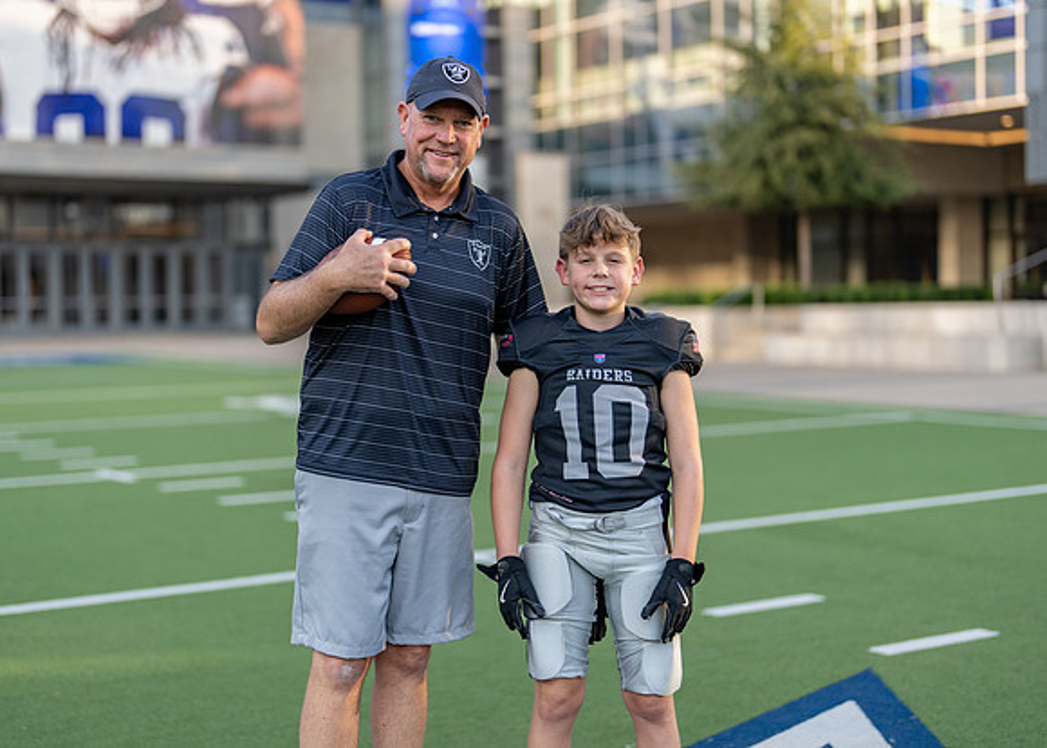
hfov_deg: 34.0
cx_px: 484
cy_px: 359
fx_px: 1712
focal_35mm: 58
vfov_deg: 24.6
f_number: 1.2
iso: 100
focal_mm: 50
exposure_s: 1/2000
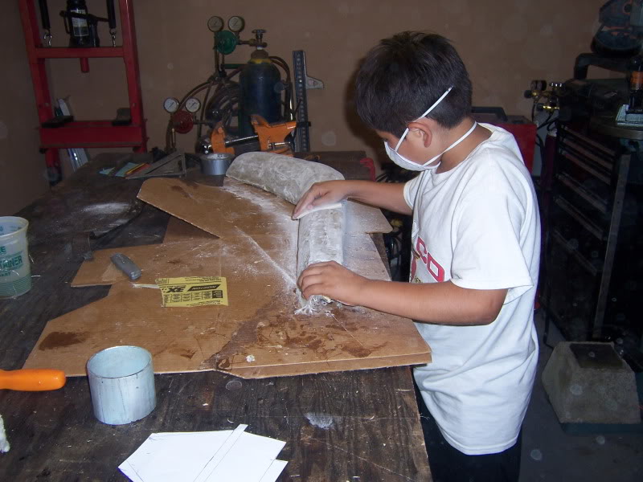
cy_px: 241
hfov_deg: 55.4
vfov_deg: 42.9
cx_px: 322
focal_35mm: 33
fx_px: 613
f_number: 2.8
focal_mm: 5.5
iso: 80
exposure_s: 1/60
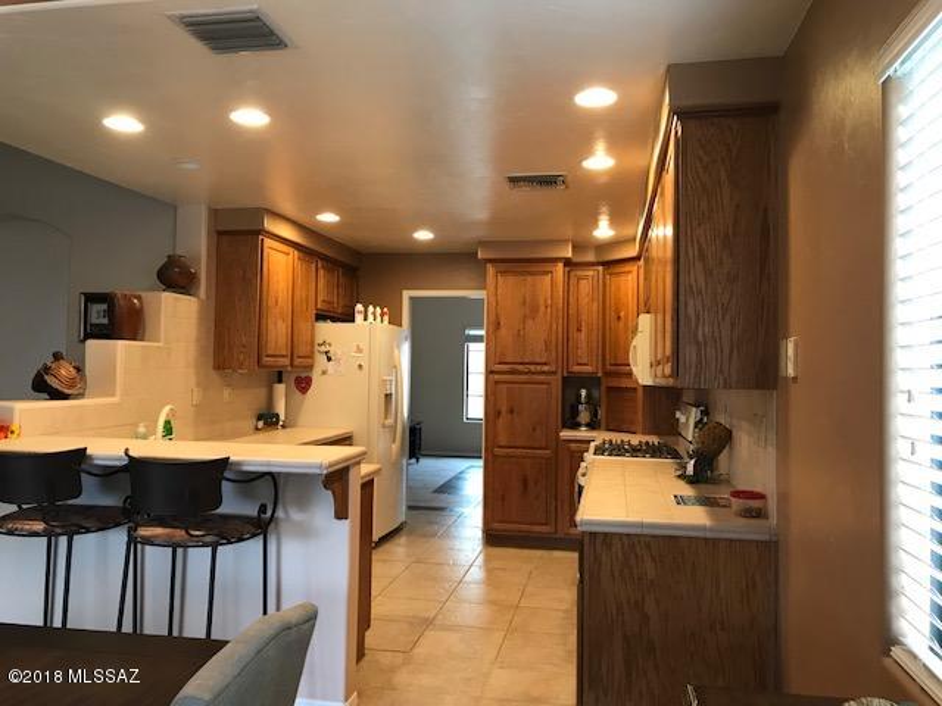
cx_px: 471
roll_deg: -1.7
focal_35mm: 28
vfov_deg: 49.7
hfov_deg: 63.4
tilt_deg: +1.9
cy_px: 353
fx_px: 762
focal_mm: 3.99
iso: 40
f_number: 1.8
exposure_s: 1/20
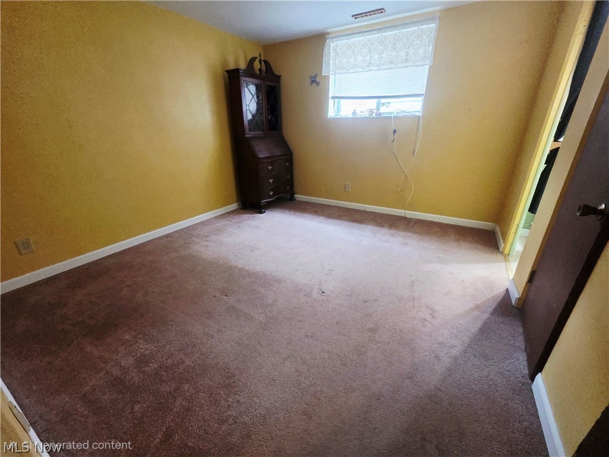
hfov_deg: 106.2
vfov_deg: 89.9
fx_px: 229
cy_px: 228
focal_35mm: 13
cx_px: 304
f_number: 2.2
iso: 1250
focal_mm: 2.2
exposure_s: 1/60.2
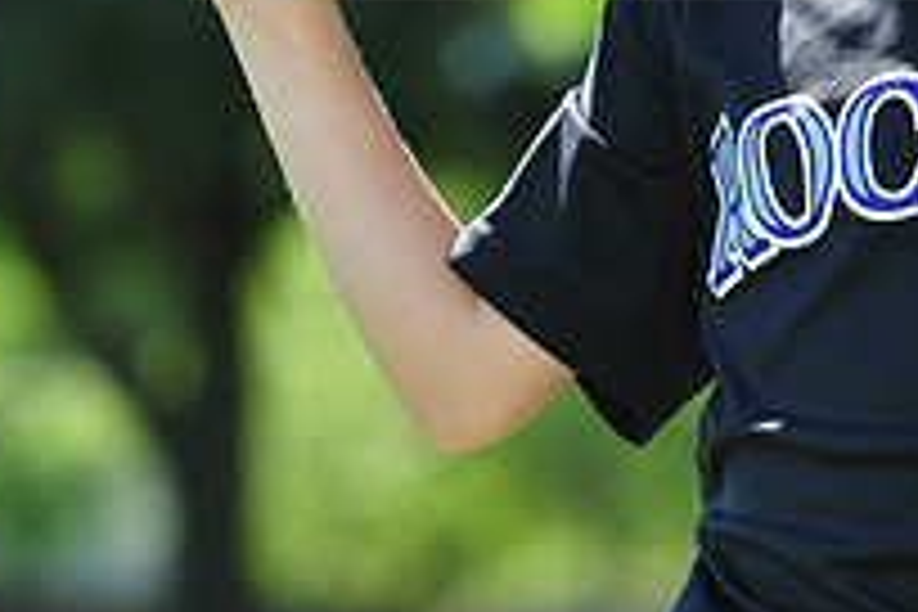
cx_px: 950
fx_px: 7624
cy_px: -135
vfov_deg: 4.6
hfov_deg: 6.9
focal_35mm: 299
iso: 200
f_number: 4
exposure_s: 1/640
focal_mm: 105
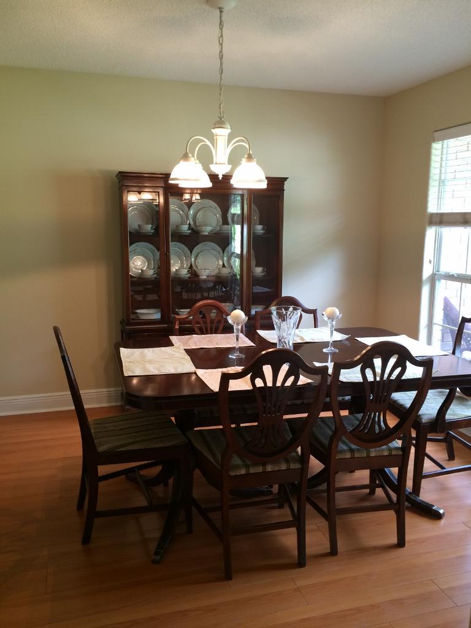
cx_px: 236
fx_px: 544
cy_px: 314
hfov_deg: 46.8
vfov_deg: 60.0
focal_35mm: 30
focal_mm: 4.12
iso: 80
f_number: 2.2
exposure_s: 1/30
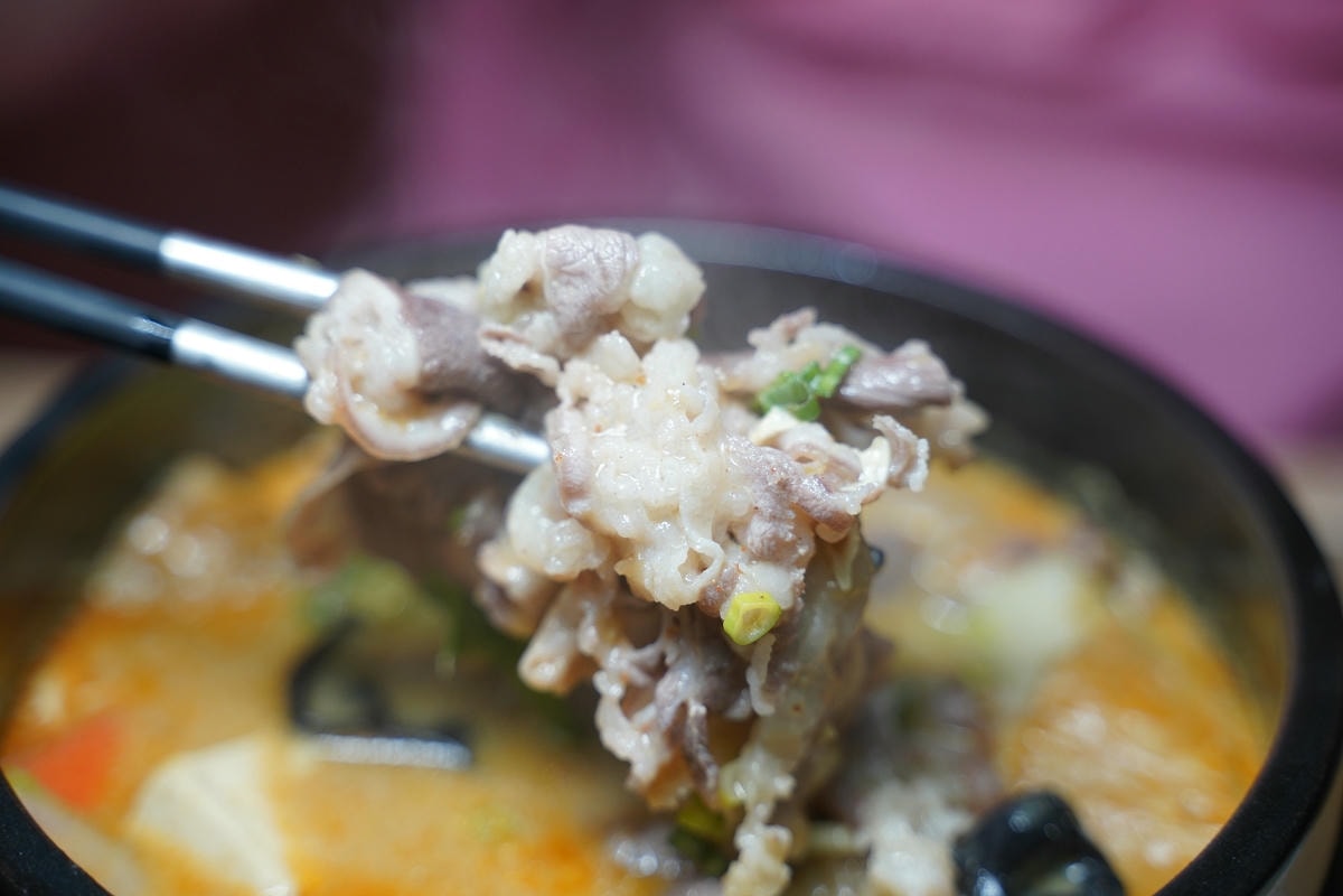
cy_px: 448
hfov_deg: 27.0
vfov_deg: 18.2
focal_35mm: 75
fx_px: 2798
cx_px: 672
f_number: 4
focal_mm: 75
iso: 250
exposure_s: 1/80
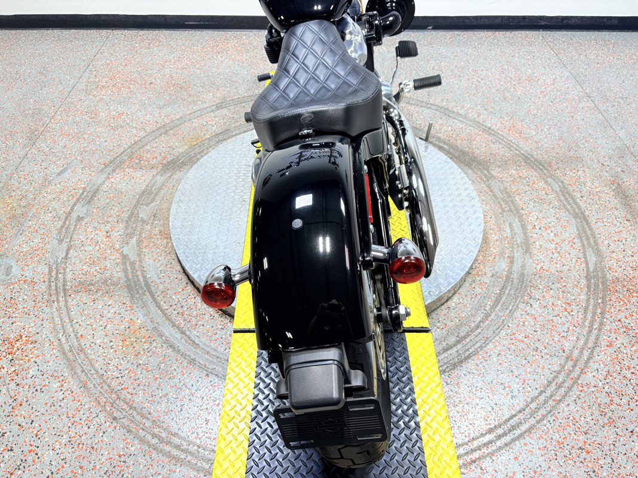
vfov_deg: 53.1
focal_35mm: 26
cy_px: 239
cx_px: 319
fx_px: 479
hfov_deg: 67.3
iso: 50
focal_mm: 5.96
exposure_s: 1/120
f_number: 1.6
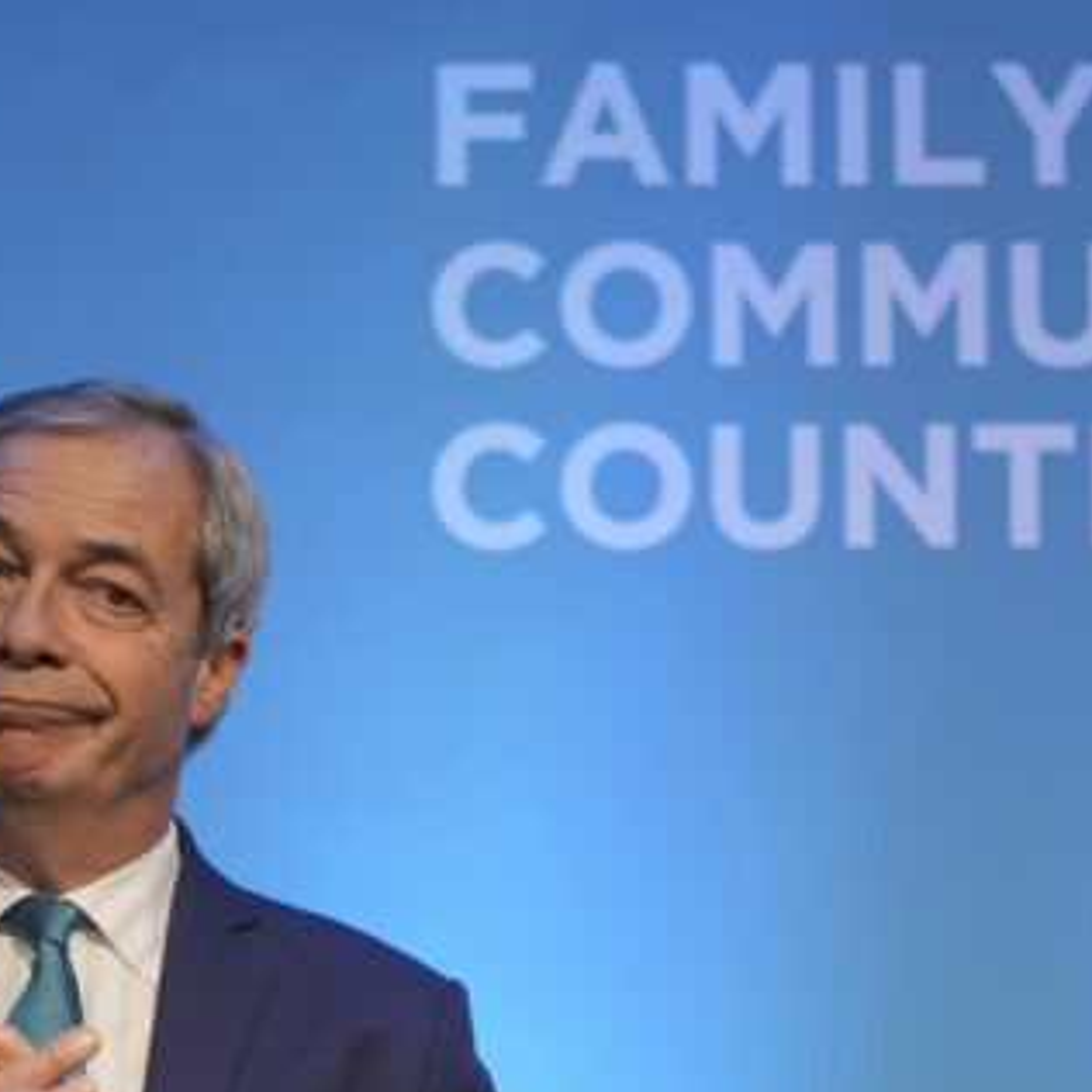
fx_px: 5318
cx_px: 510
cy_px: 712
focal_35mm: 149
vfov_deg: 11.7
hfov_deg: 11.7
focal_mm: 86
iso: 1000
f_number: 2.8
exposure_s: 1/320
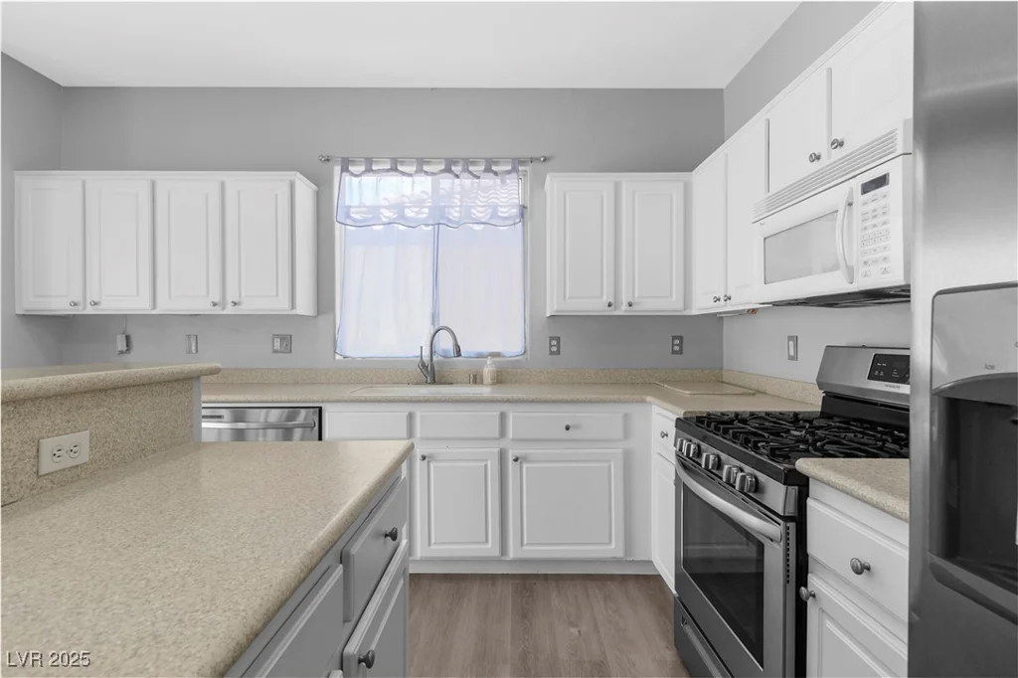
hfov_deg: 90.0
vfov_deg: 67.3
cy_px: 339
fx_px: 509
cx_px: 509
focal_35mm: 18
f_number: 8
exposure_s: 1/50
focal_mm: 12
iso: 800
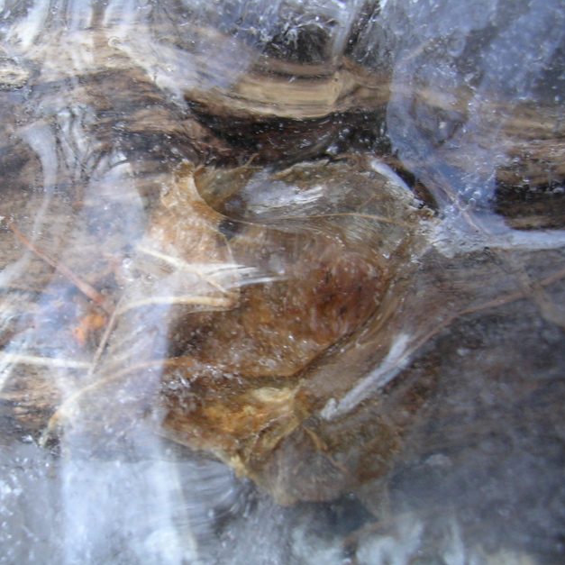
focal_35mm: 45
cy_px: 283
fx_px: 831
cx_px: 191
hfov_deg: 37.2
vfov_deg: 37.6
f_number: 2.8
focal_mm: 5.8
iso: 50
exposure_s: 1/16.9
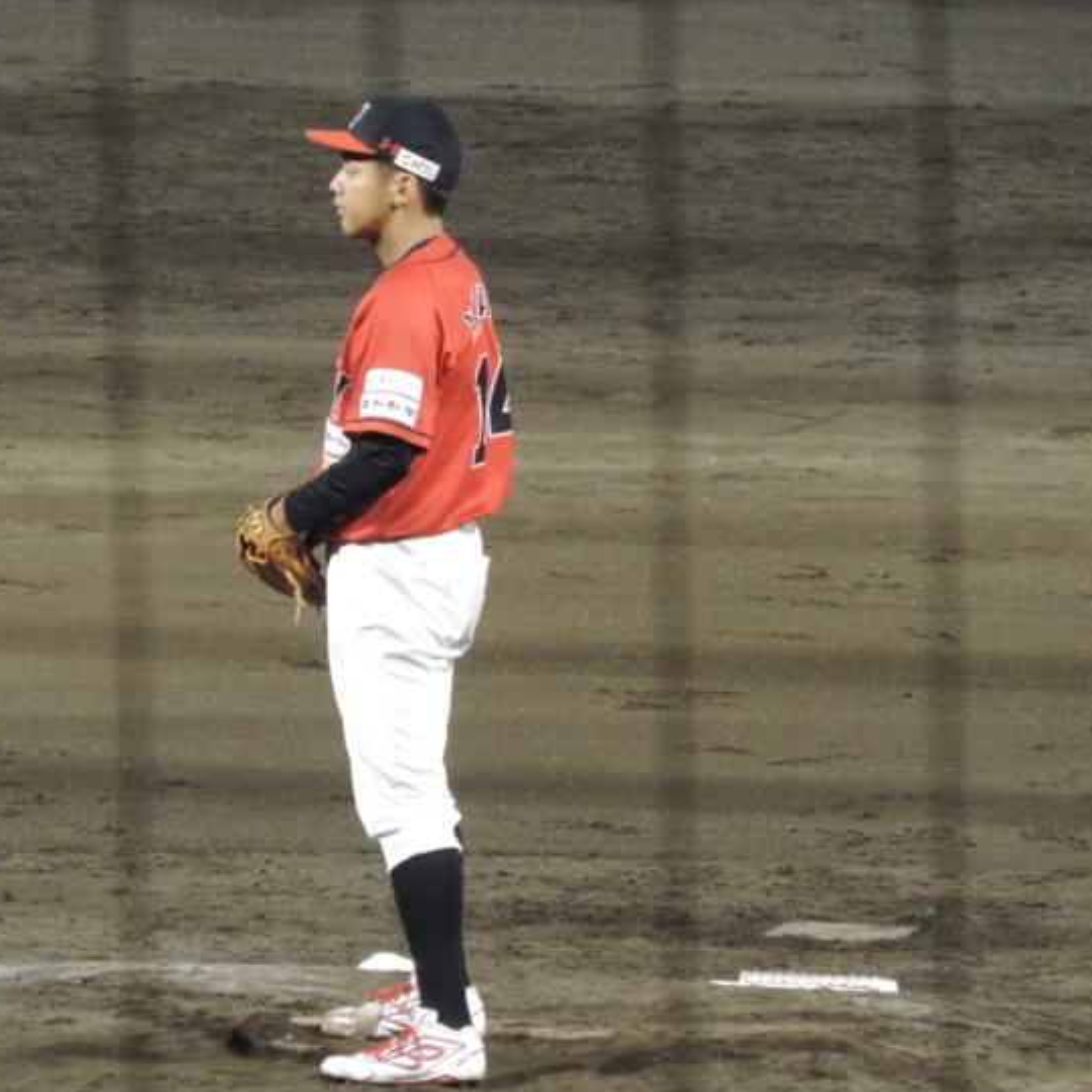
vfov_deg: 2.4
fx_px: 25697
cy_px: 586
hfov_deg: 2.4
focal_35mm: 720
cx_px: 394
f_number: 4.9
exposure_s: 1/50
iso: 800
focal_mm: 98.1
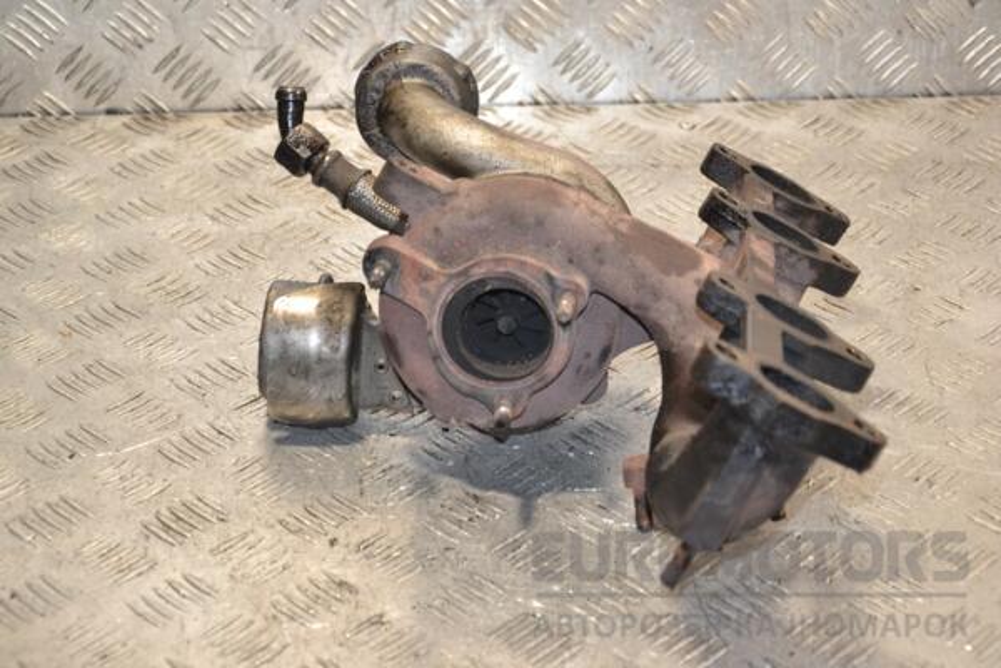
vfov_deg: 15.7
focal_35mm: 87
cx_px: 500
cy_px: 334
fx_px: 2419
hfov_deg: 23.4
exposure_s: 1/200
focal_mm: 58
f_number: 5
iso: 800
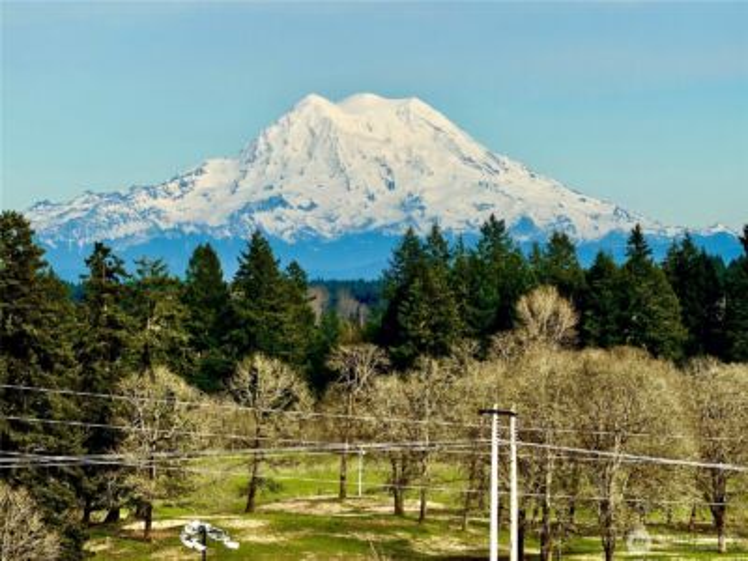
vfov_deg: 7.4
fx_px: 4322
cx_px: 374
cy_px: 280
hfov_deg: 9.9
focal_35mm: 200
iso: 20
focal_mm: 16.89
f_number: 2.8
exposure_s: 1/879
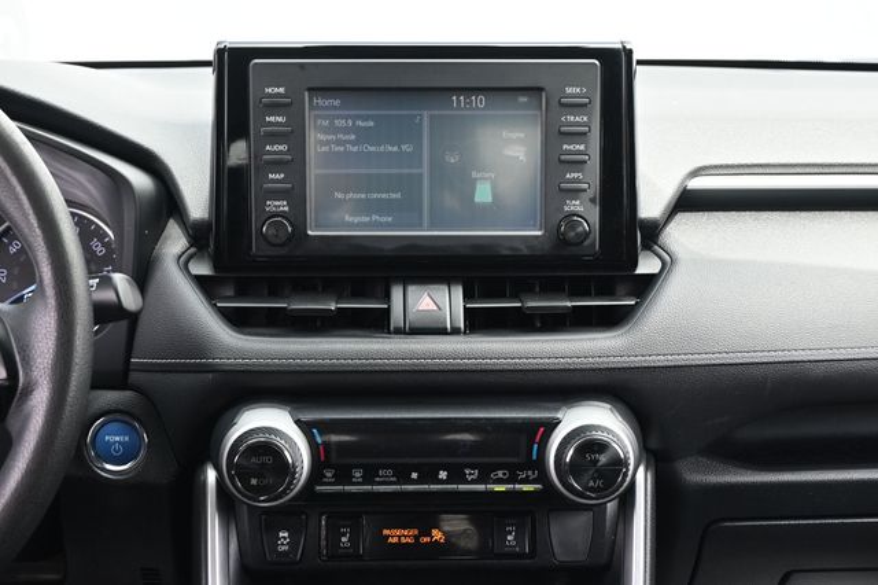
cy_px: 292
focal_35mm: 60
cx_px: 439
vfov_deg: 22.6
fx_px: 1463
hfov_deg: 33.4
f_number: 5.6
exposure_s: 1/125
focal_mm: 40
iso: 560
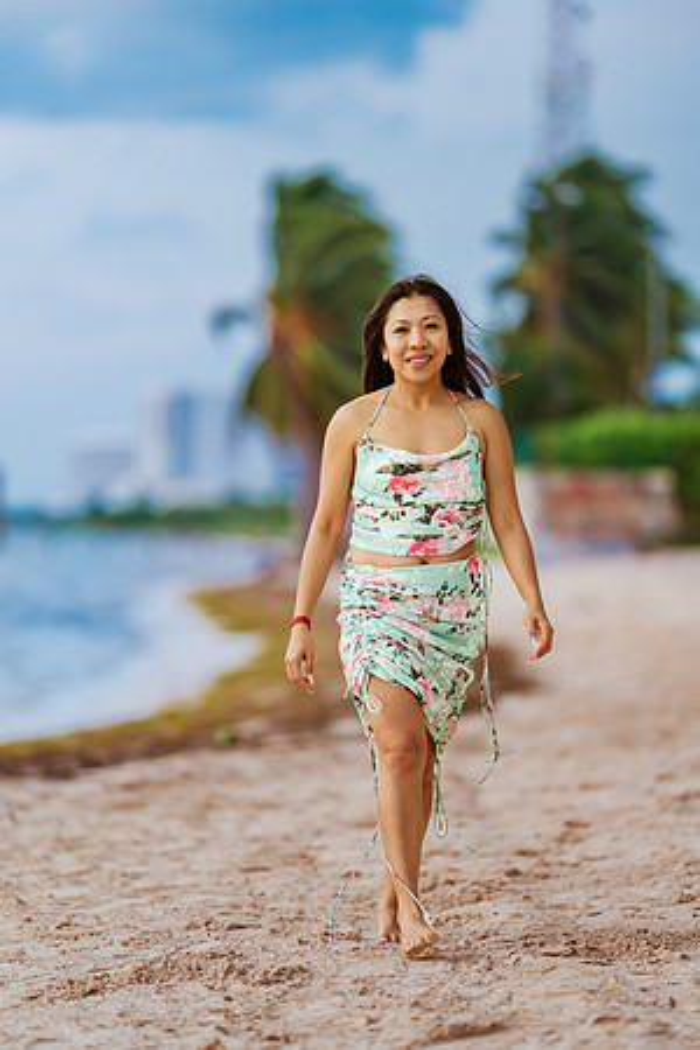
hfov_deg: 10.2
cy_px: 525
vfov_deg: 15.2
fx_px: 3937
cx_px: 350
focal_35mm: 135
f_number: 1.8
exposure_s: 1/3200
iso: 640
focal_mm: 135
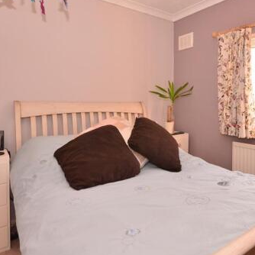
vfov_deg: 62.6
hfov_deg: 62.7
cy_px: 107
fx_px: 208
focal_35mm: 25
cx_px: 145
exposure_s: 1/30
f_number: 9
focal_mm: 10
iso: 640
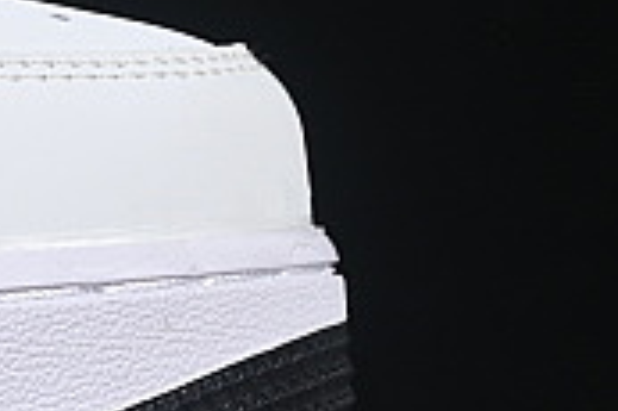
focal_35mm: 469
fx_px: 8043
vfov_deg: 2.9
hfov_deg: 4.3
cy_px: -239
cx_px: -1015
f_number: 8
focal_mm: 50
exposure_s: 1/80
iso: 160
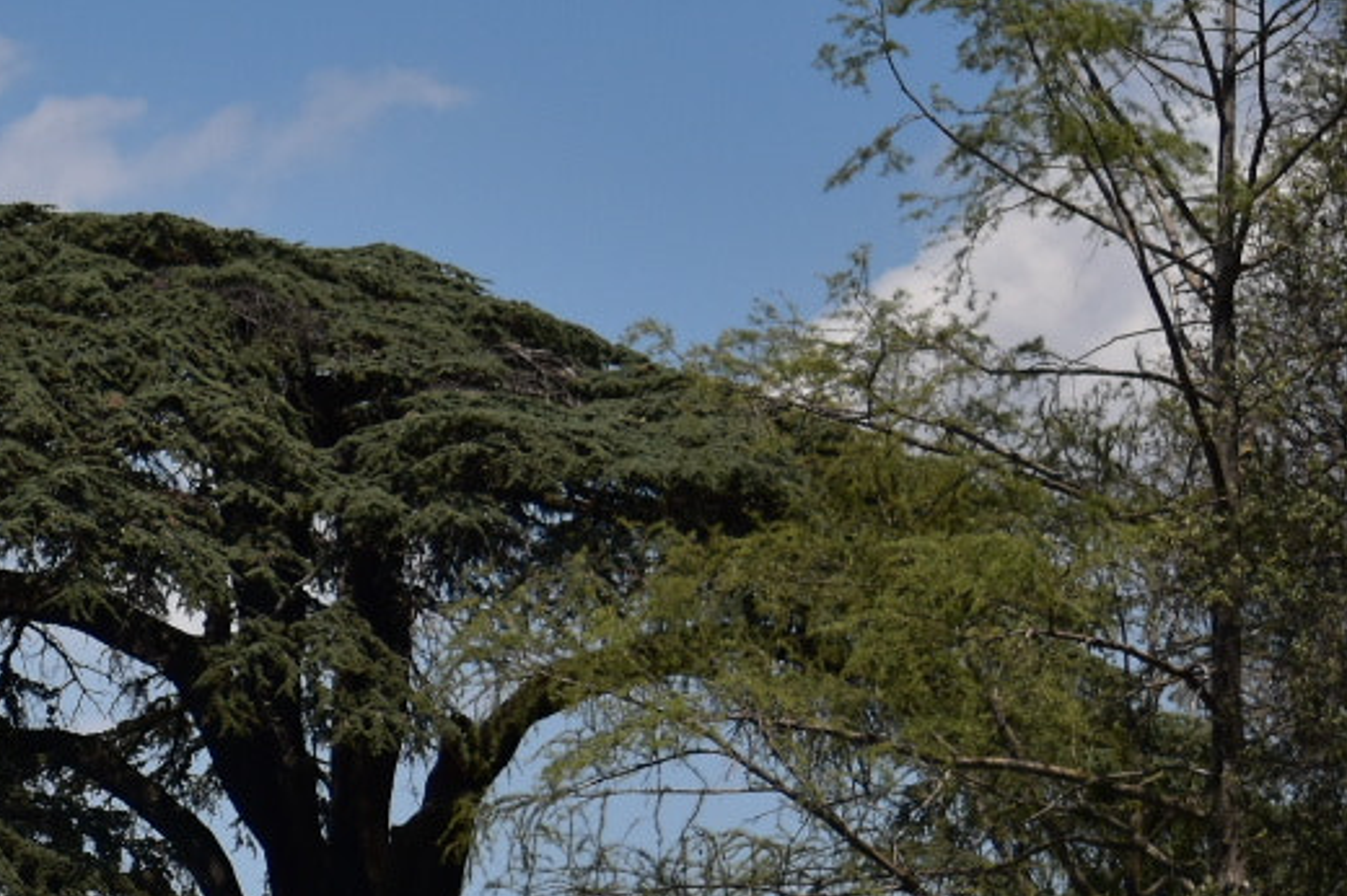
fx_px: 10844
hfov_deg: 7.0
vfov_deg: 4.7
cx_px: -407
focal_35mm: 290
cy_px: 1334
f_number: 4.8
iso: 250
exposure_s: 1/4000
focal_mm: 62
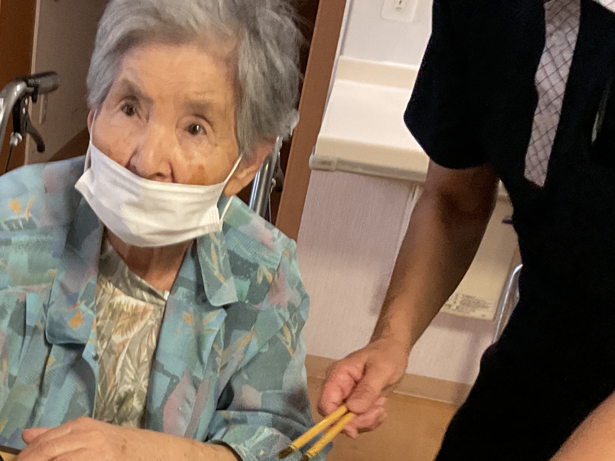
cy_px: 436
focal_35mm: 64
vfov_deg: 22.2
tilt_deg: -31.4
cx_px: 91
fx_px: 1137
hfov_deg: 29.3
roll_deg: -6.8
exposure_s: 1/50
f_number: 1.8
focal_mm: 3
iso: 200
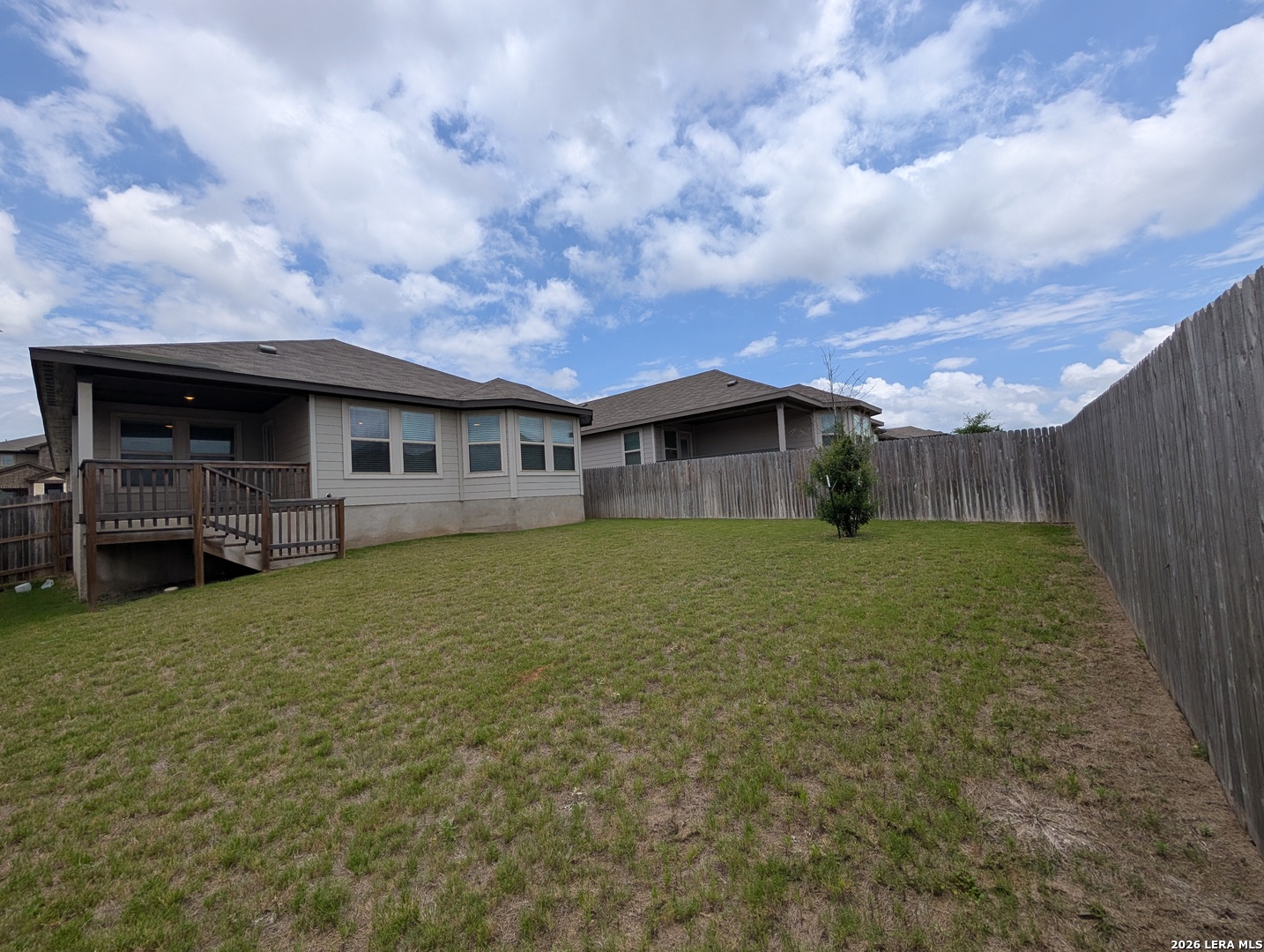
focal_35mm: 12
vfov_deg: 94.7
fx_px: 439
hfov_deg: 110.5
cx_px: 632
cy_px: 476
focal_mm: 2.02
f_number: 1.7
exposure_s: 1/4505
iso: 55
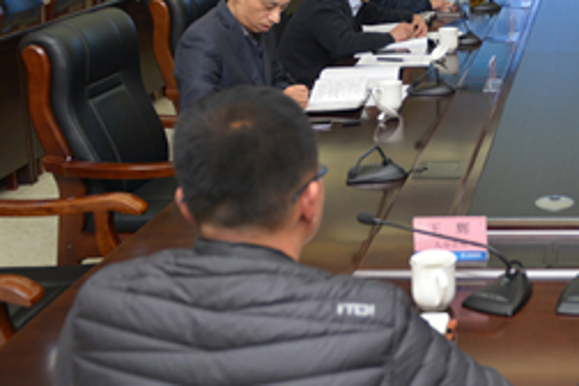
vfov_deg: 21.3
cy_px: 20
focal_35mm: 62
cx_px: 595
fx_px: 997
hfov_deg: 29.9
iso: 800
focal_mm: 24
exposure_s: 1/250
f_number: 2.8
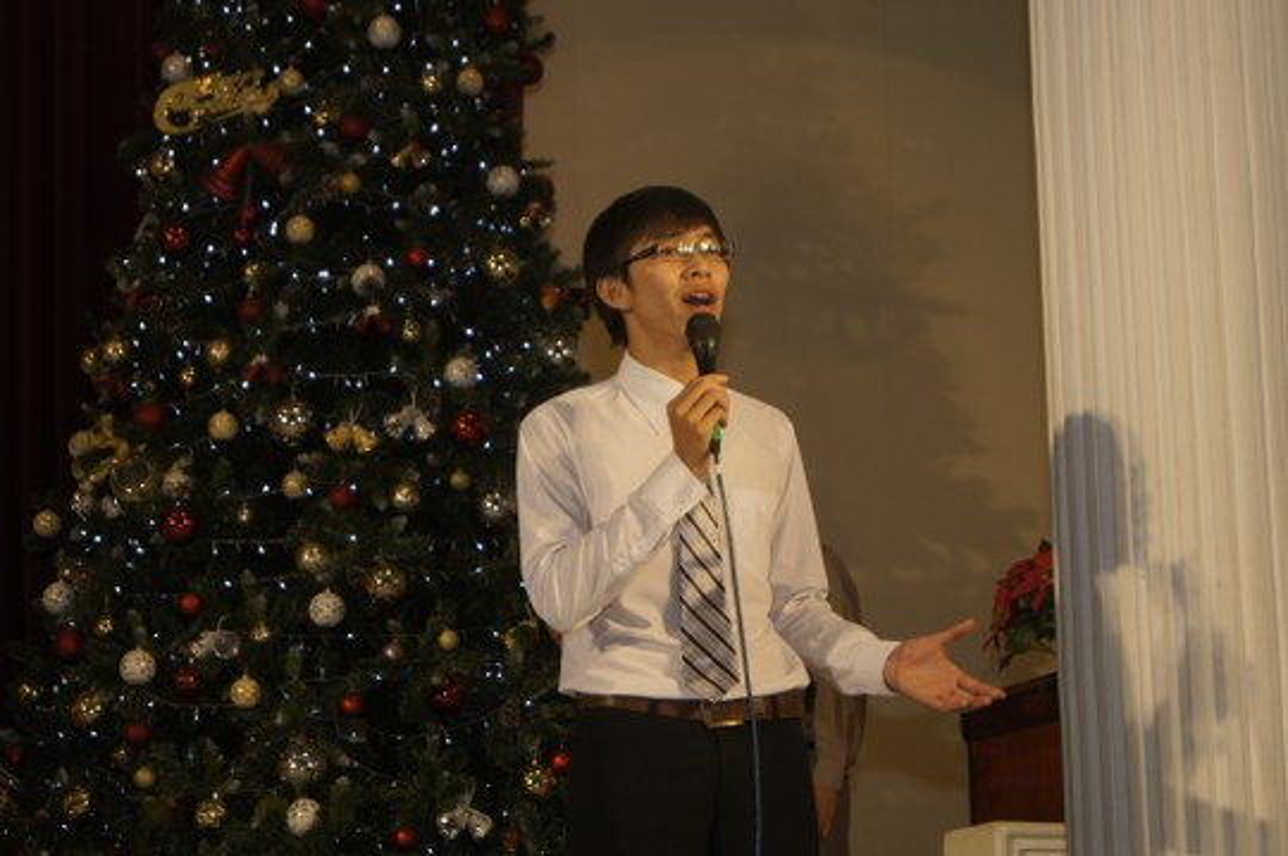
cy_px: 428
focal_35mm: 82
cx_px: 644
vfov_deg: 16.5
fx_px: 2949
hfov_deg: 24.6
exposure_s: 1/80
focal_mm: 55
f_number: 5.6
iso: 200
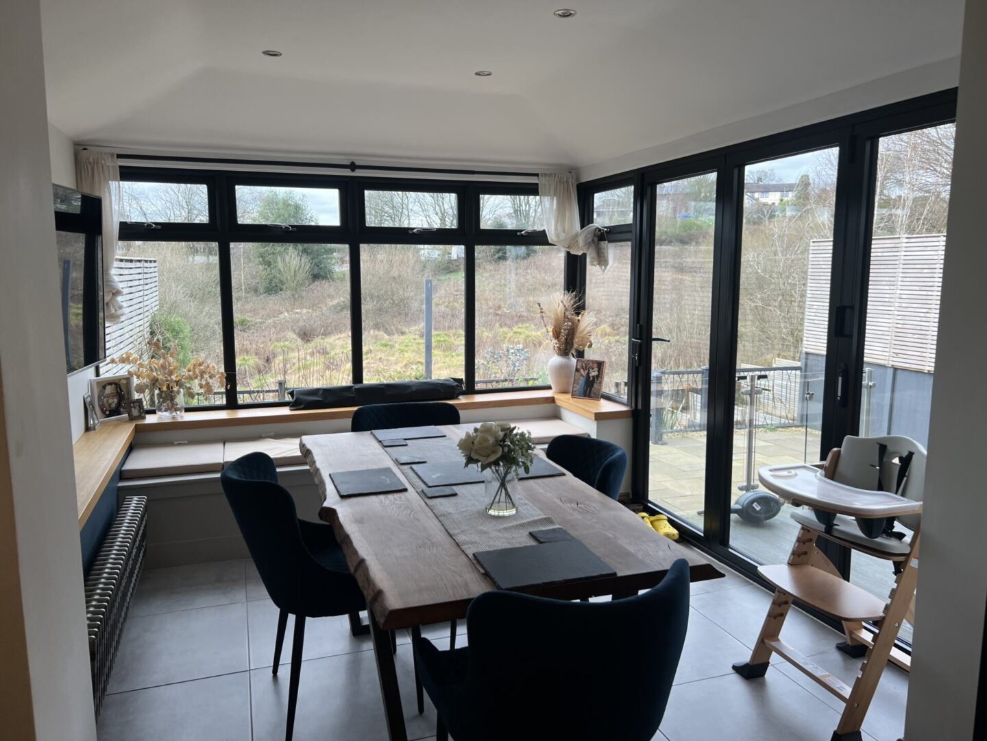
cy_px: 370
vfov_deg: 53.1
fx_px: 741
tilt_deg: -7.6
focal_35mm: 26
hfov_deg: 67.3
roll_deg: -0.2
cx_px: 494
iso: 40
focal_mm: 5.7
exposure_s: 1/207
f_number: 1.5
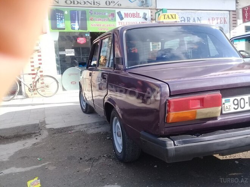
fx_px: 224
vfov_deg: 45.4
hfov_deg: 58.4
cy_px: 94
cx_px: 125
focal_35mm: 31
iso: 50
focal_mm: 3.3
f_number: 2.2
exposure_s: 1/370
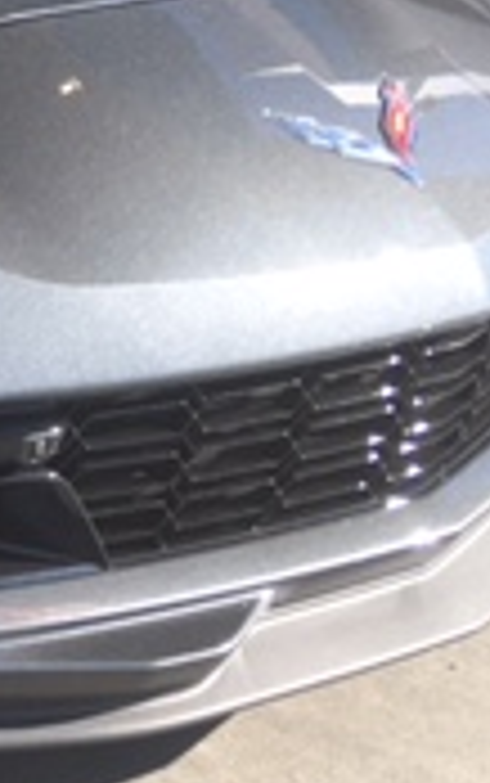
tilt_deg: -17.8
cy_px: 230
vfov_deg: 18.4
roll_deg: -0.2
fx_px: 2410
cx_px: -625
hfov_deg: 10.3
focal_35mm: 113
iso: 25
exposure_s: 1/434
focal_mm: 4.15
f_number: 2.2
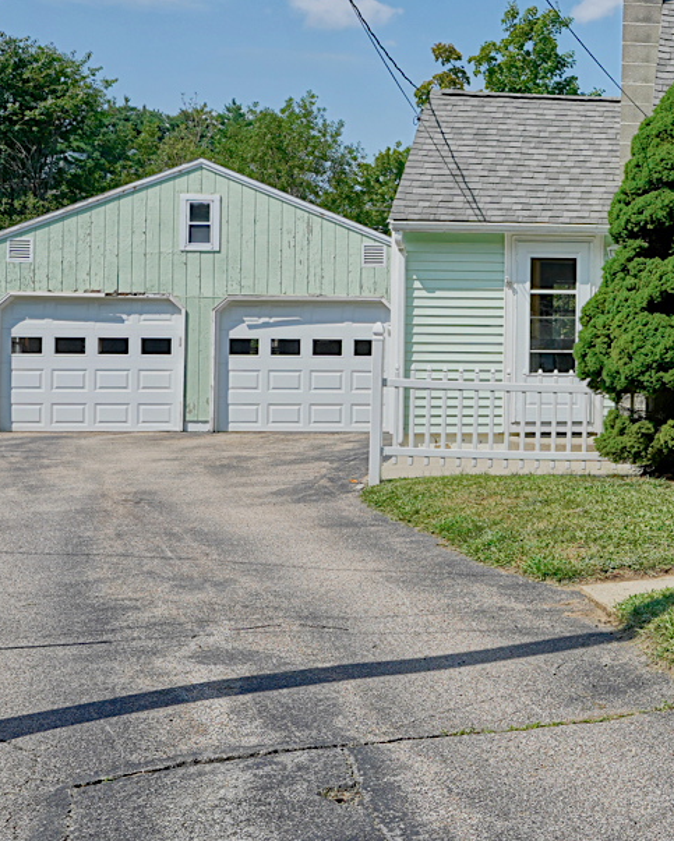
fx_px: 1395
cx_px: 927
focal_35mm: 56
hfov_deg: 23.3
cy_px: 363
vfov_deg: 33.5
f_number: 8
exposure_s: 1/250
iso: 100
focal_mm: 20
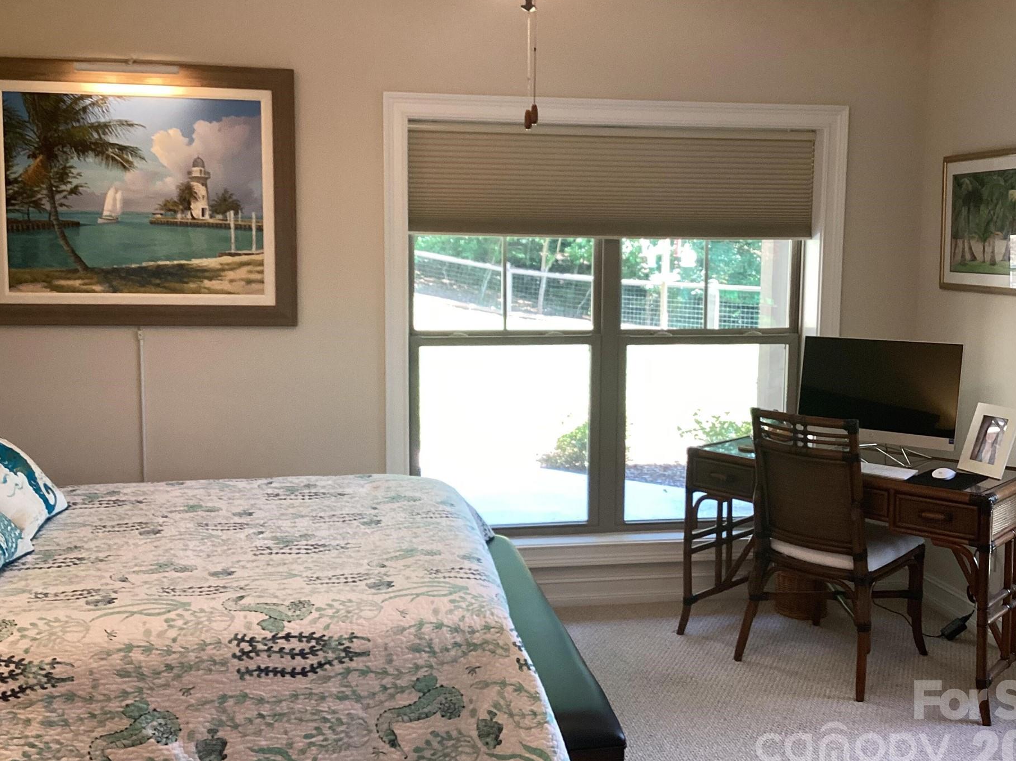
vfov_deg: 40.7
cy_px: 360
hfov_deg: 52.6
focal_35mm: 35
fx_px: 1027
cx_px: 519
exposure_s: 1/50
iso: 100
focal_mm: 3.3
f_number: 2.4
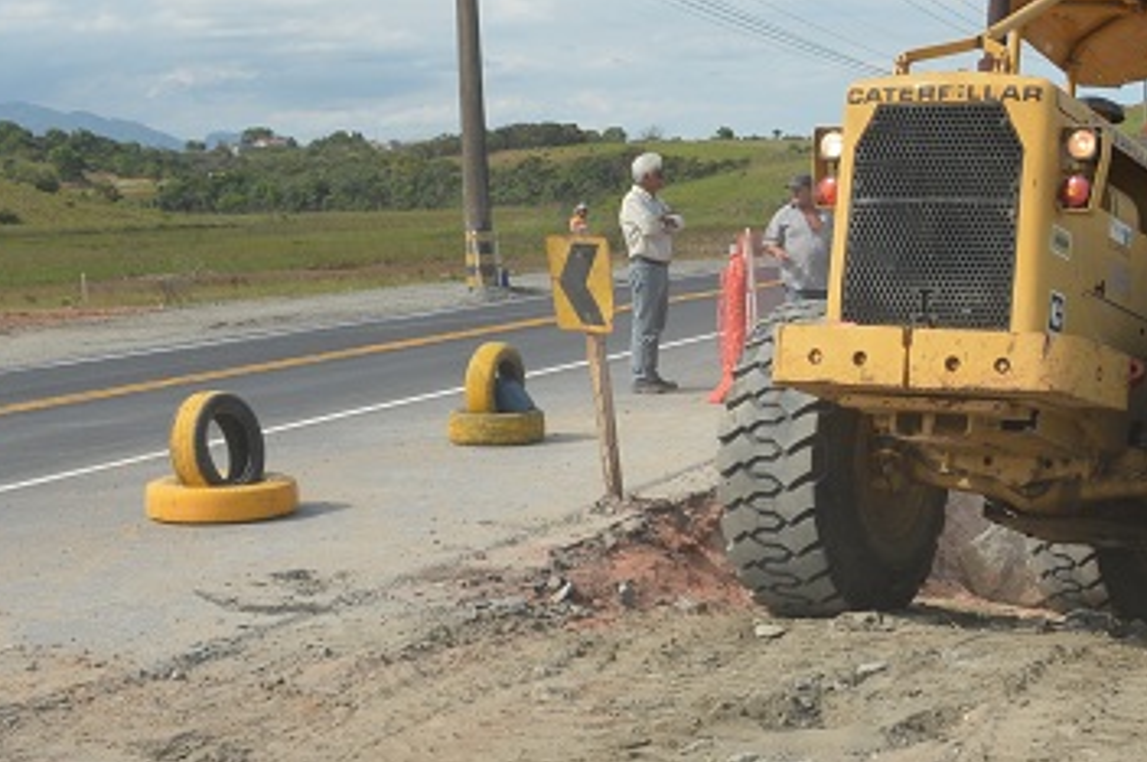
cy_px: 399
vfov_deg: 20.3
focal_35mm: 67
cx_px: 1140
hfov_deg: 28.3
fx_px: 2133
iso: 800
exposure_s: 1/800
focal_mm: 31
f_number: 14
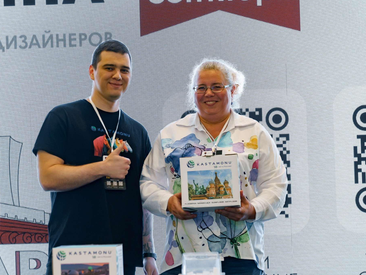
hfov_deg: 14.2
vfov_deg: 10.7
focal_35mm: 139
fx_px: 1470
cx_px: 148
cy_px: 161
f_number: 4
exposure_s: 1/125
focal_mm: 102
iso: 1000
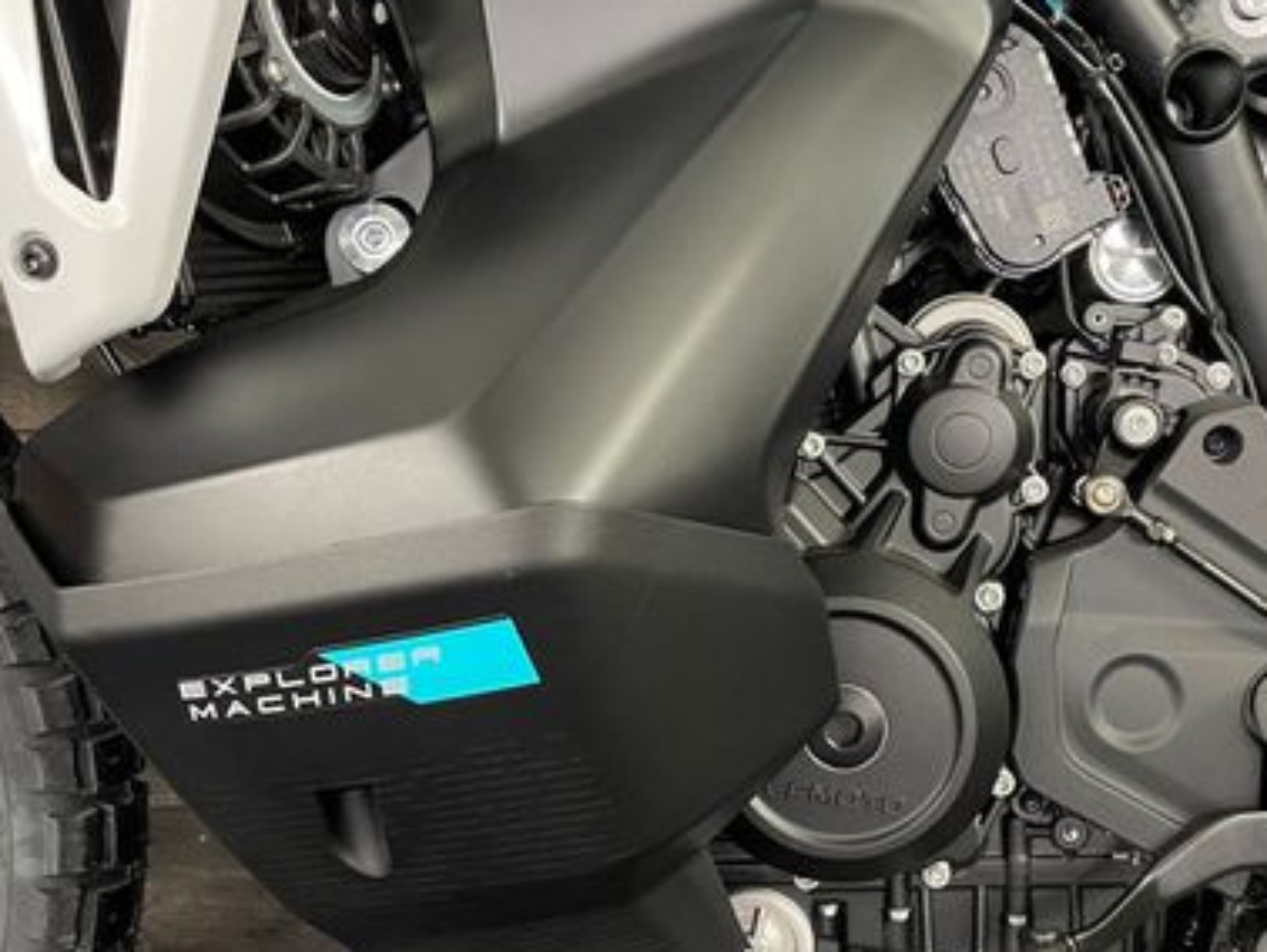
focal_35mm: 44
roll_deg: +1.0
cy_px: 456
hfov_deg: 42.7
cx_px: 768
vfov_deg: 32.9
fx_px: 1611
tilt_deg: -4.6
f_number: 1.6
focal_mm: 4.2
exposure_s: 1/50
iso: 200
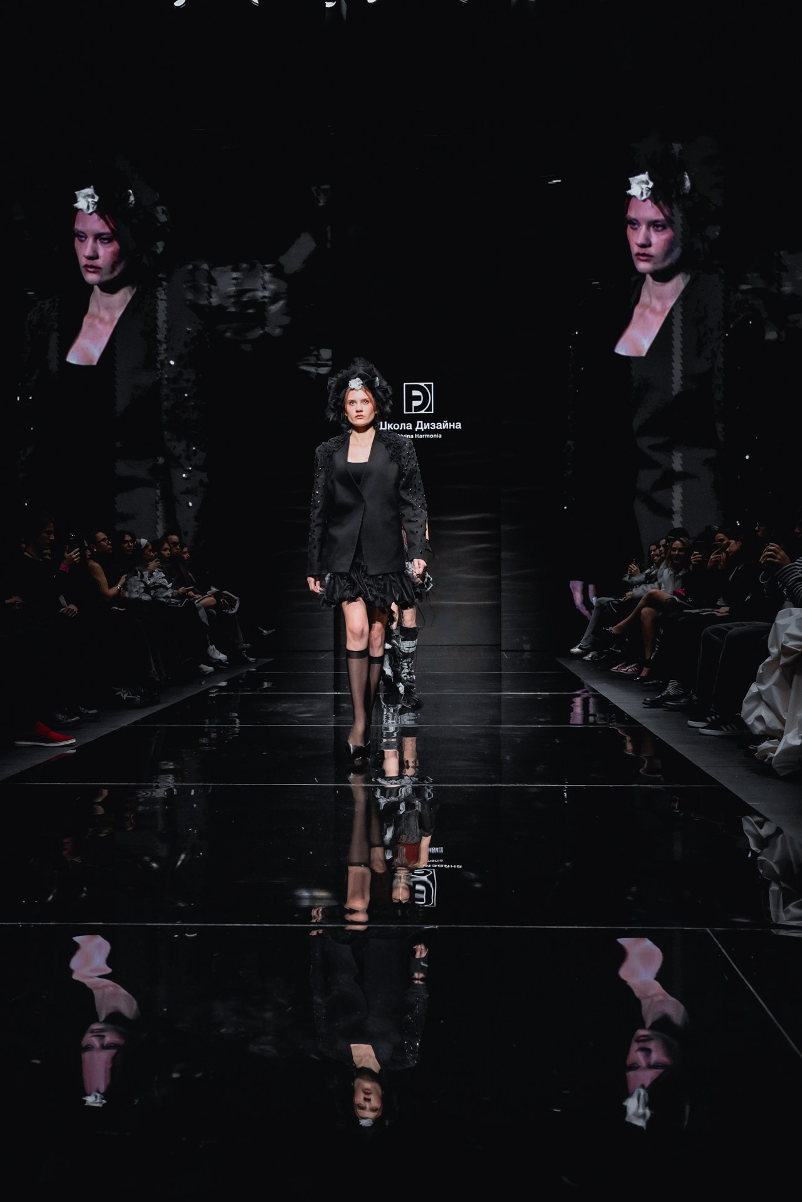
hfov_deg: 37.9
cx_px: 401
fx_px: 1169
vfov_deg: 54.4
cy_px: 601
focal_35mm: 35
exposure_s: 1/250
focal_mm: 35
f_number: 4.5
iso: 2000
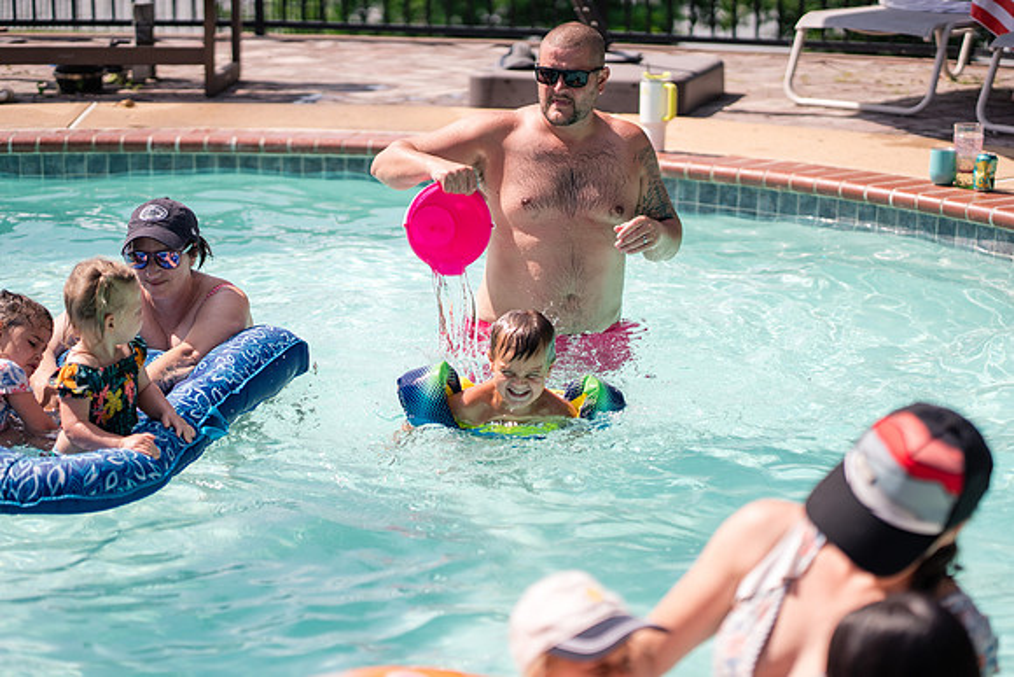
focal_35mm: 85
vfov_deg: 16.1
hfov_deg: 23.9
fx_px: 2395
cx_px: 507
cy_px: 338
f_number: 2.2
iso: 200
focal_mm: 85
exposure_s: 1/6400
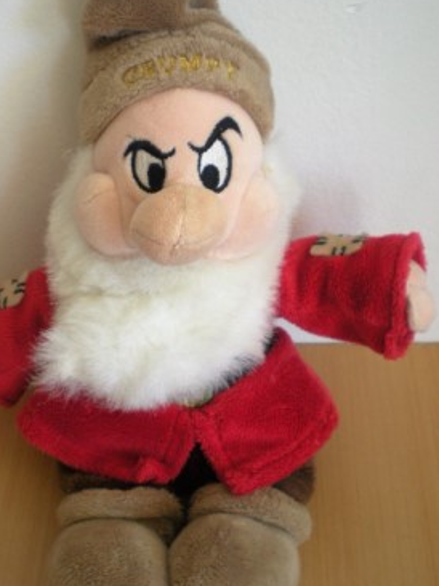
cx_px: 155
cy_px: 266
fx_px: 914
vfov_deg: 35.5
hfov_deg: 26.9
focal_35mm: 54
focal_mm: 6.3
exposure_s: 1/57.8
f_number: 3.1
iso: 152
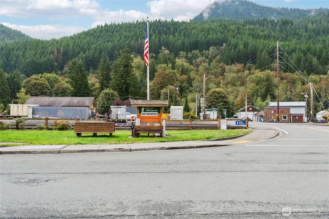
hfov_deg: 61.9
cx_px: 164
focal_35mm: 30
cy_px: 110
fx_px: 274
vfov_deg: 43.6
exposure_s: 1/30
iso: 100
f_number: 9
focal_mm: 20
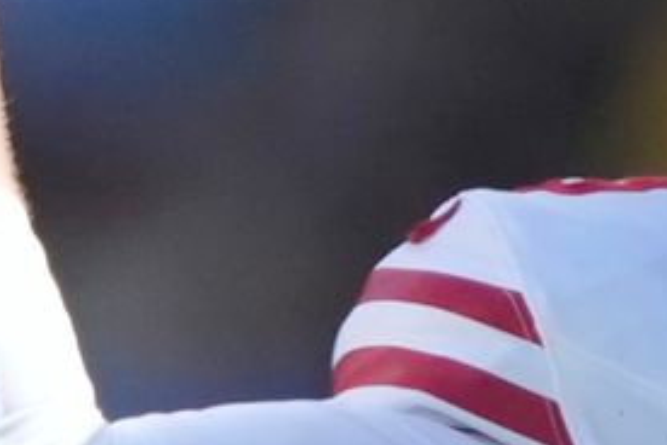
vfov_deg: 0.3
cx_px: 1416
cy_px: 550
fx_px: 82424
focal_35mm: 4449
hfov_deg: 0.5
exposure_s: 1/3200
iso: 400
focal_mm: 400
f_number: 2.8
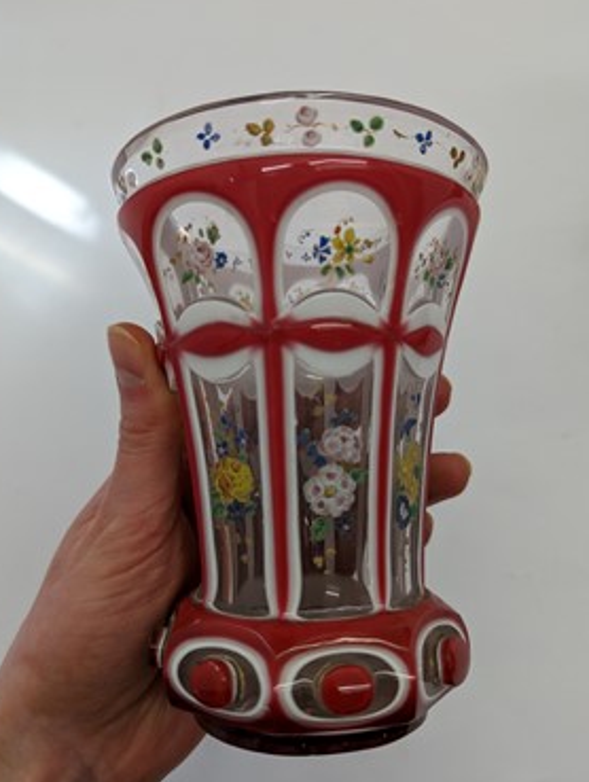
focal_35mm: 26
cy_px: 411
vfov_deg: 67.2
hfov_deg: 53.2
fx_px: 588
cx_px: 287
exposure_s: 1/396
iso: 175
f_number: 1.85
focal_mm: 6.81
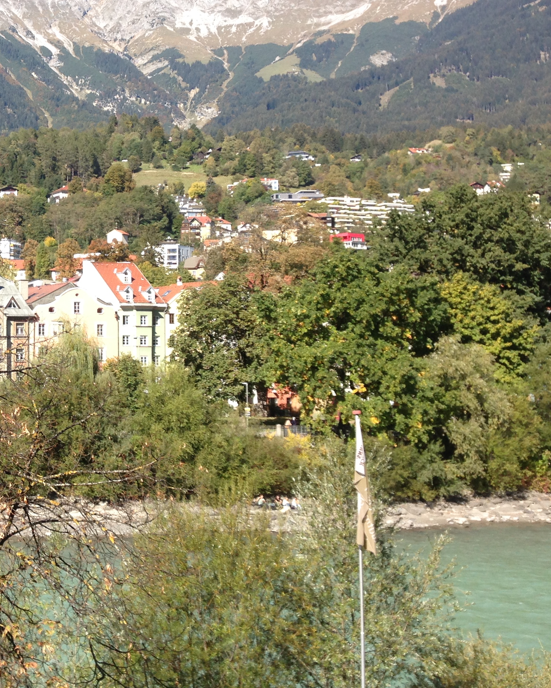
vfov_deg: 32.8
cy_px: 244
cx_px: -26
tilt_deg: +5.0
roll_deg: -1.1
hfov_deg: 25.1
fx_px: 1162
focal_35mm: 57
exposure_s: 1/763
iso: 50
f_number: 2.4
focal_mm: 4.12
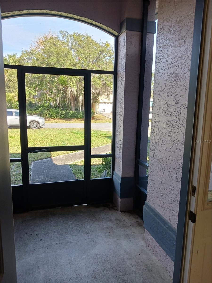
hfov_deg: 51.4
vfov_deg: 65.3
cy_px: 142
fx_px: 220
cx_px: 106
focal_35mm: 27
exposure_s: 1/60
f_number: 1.8
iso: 40
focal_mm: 4
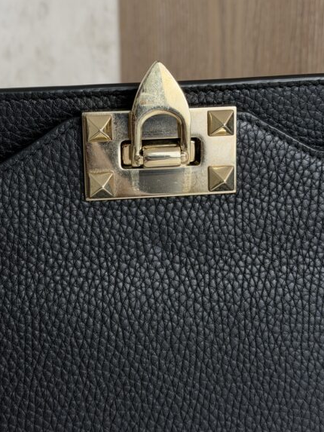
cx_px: 137
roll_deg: +0.9
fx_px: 836
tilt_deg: -15.8
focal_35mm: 67
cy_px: 155
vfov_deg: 28.8
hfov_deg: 21.9
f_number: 1.78
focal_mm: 6.76
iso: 64
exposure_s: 1/140
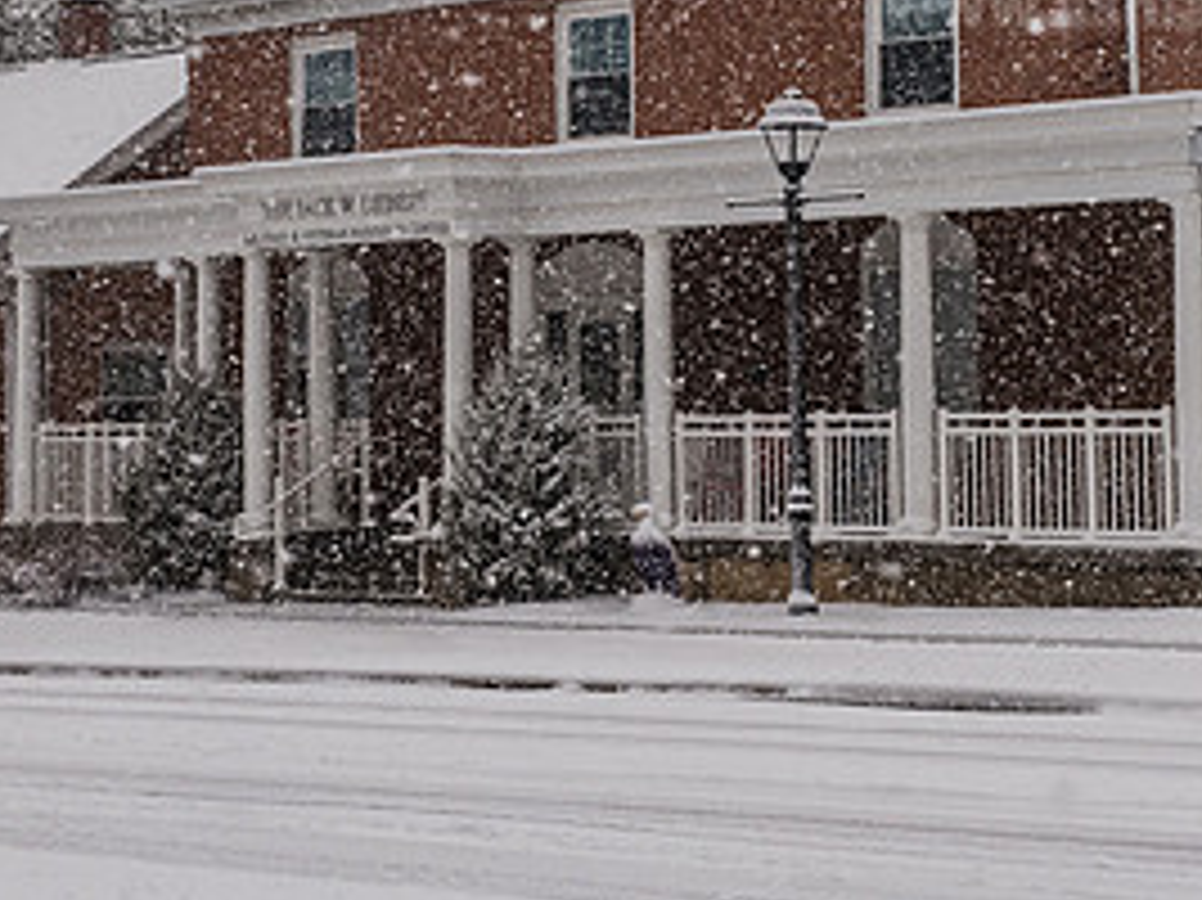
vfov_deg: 12.6
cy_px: 101
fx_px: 4061
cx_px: 680
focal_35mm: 117
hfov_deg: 16.8
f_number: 8
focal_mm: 56
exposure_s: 1/800
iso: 640
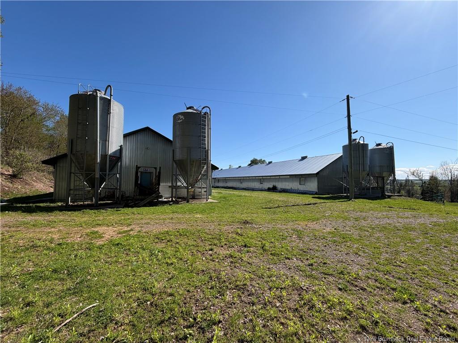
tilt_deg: +2.8
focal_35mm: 14
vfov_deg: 85.7
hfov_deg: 102.1
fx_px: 185
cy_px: 172
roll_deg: -0.1
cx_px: 229
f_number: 2.2
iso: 20
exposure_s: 1/789
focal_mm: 2.22
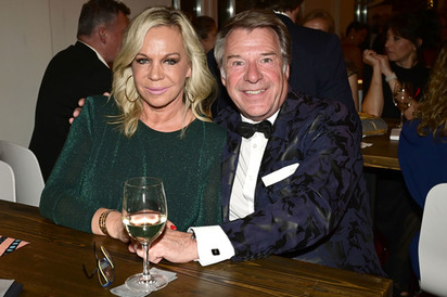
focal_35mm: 35
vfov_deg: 37.8
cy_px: 137
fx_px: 434
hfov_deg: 54.4
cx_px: 203
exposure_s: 1/160
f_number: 7.1
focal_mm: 32
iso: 1250
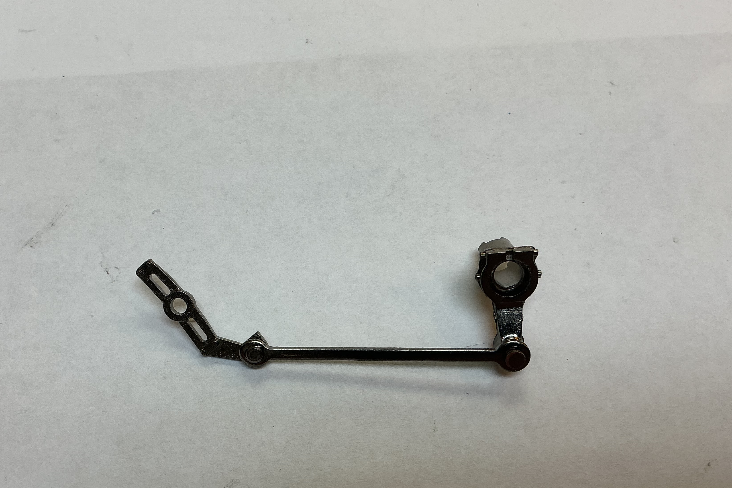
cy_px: 278
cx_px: 310
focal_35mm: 37
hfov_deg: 51.7
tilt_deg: -68.6
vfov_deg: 35.9
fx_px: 752
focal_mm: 3
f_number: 1.8
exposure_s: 1/120
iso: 25
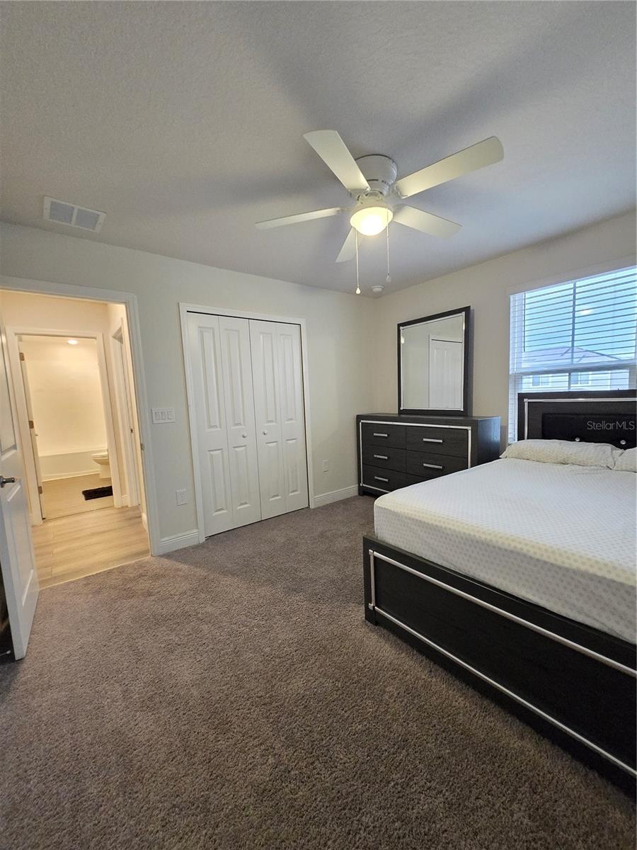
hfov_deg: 89.9
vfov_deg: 106.2
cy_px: 425
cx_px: 318
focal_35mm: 13
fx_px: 319
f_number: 2.2
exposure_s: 1/60
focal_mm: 1.7
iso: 800
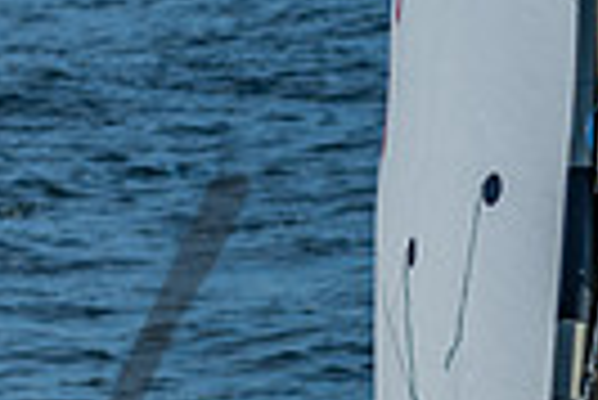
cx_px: 890
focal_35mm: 436
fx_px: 7250
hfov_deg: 4.7
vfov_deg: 3.1
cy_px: 816
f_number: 8
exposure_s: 1/500
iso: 100
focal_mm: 100
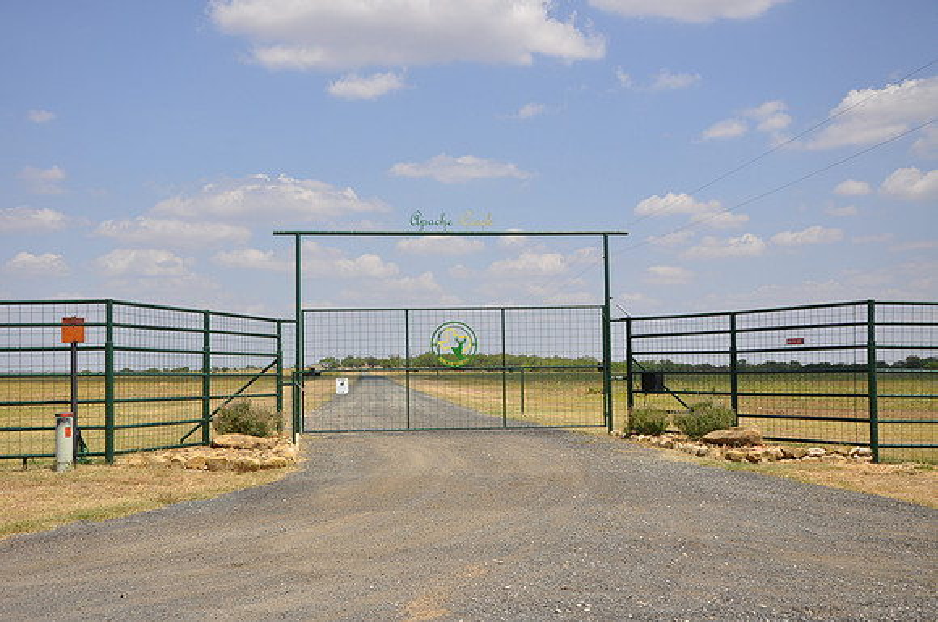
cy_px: 311
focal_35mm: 48
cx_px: 469
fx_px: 1249
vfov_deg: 28.0
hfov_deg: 41.2
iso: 200
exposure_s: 1/250
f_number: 8
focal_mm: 32
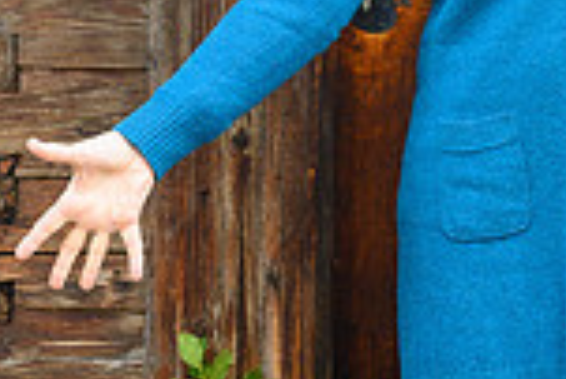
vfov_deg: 6.6
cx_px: 600
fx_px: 3258
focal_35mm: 207
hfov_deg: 9.8
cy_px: -128
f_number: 5.6
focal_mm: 54
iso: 640
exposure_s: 1/125
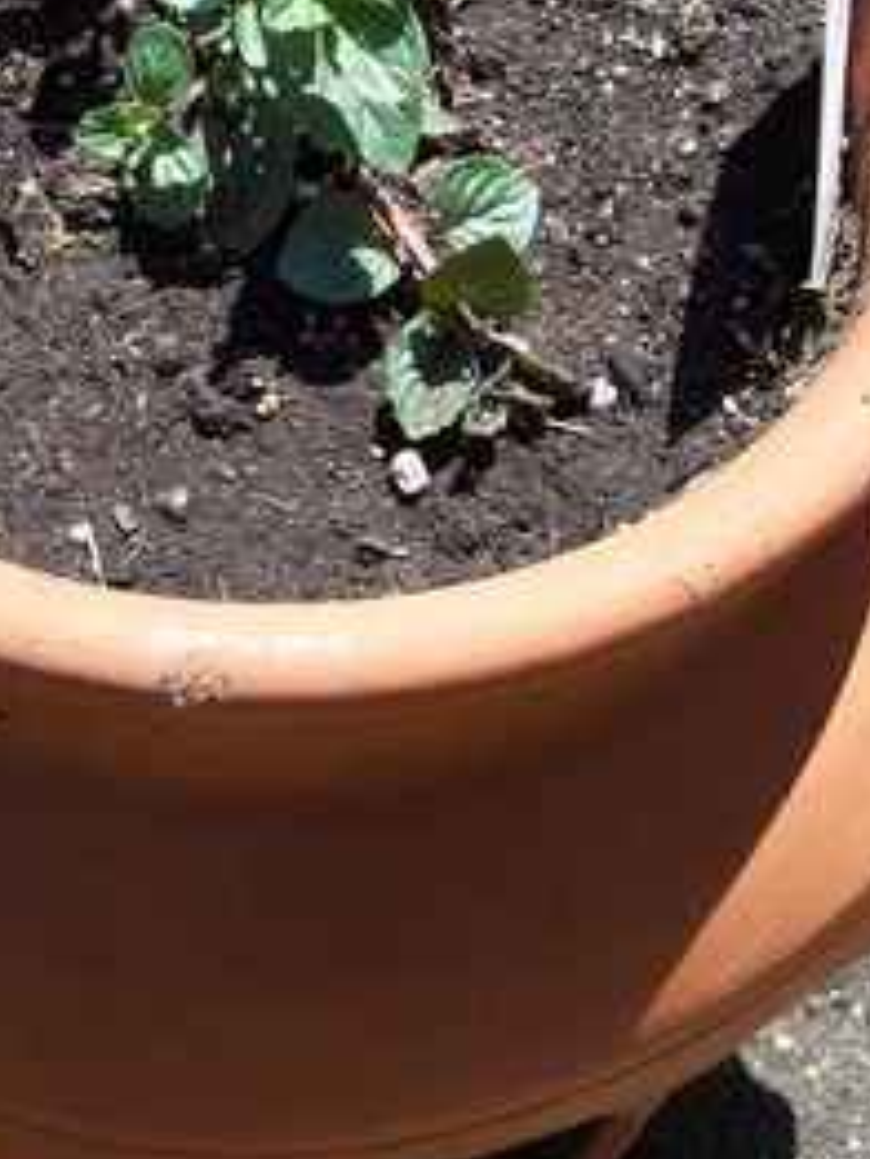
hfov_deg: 22.7
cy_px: 404
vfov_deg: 30.1
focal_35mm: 64
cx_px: 209
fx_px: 2143
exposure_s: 1/350
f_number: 4.8
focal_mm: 8
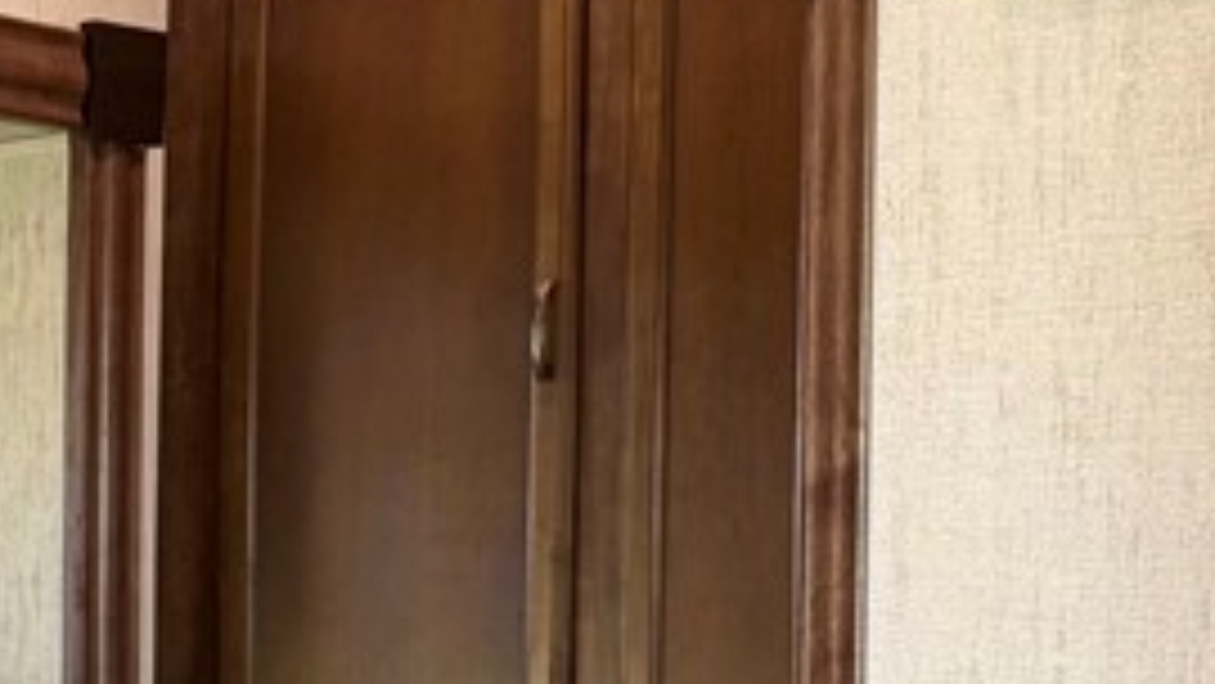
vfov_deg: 12.1
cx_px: -562
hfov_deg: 19.1
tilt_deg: -0.9
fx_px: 3190
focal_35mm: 99
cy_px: 724
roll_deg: -0.2
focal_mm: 6.76
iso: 100
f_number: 1.78
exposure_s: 1/60
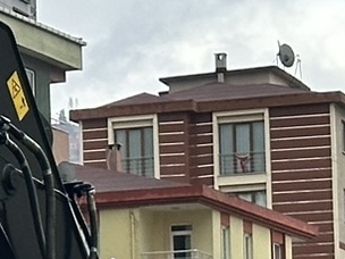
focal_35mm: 323
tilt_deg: +6.8
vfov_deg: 4.6
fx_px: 3219
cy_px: 306
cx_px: -737
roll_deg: +1.3
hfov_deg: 5.7
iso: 64
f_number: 1.78
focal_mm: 6.86
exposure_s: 1/1953
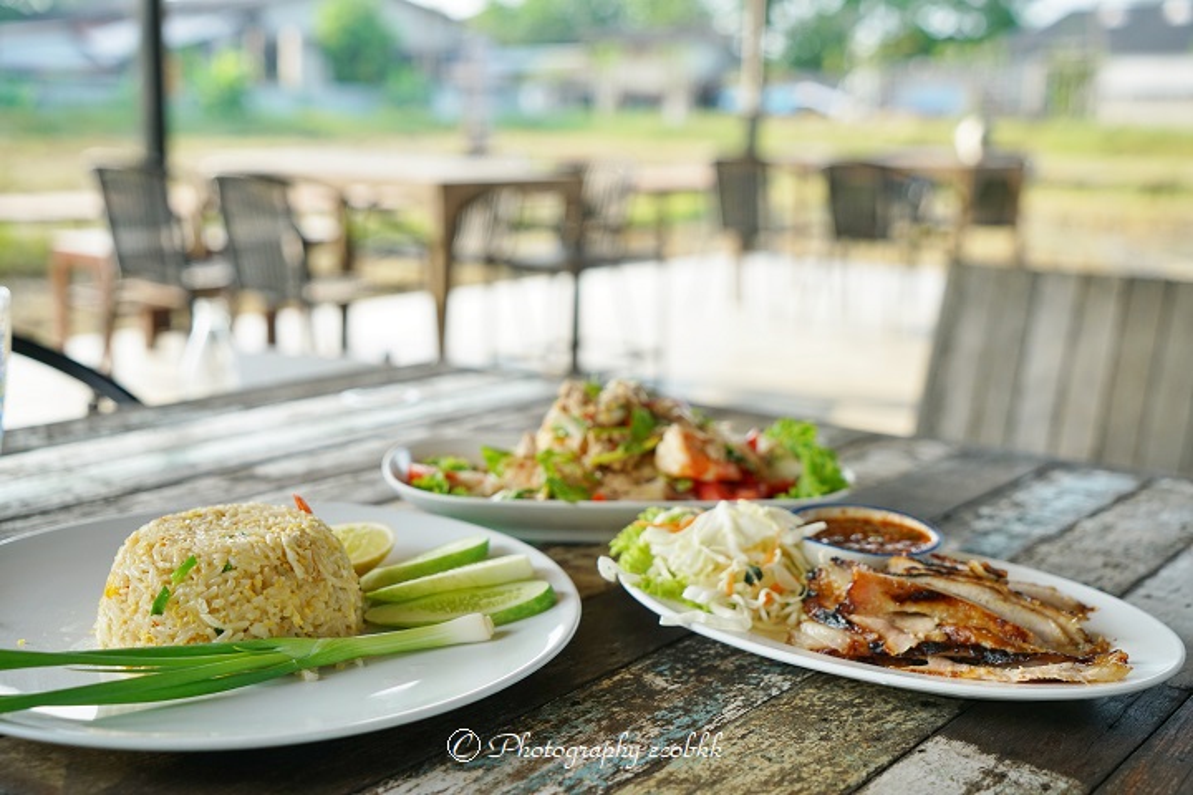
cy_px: 398
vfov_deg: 31.2
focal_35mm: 43
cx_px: 596
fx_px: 1425
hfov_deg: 45.4
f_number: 5
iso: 640
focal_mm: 43
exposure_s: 1/800
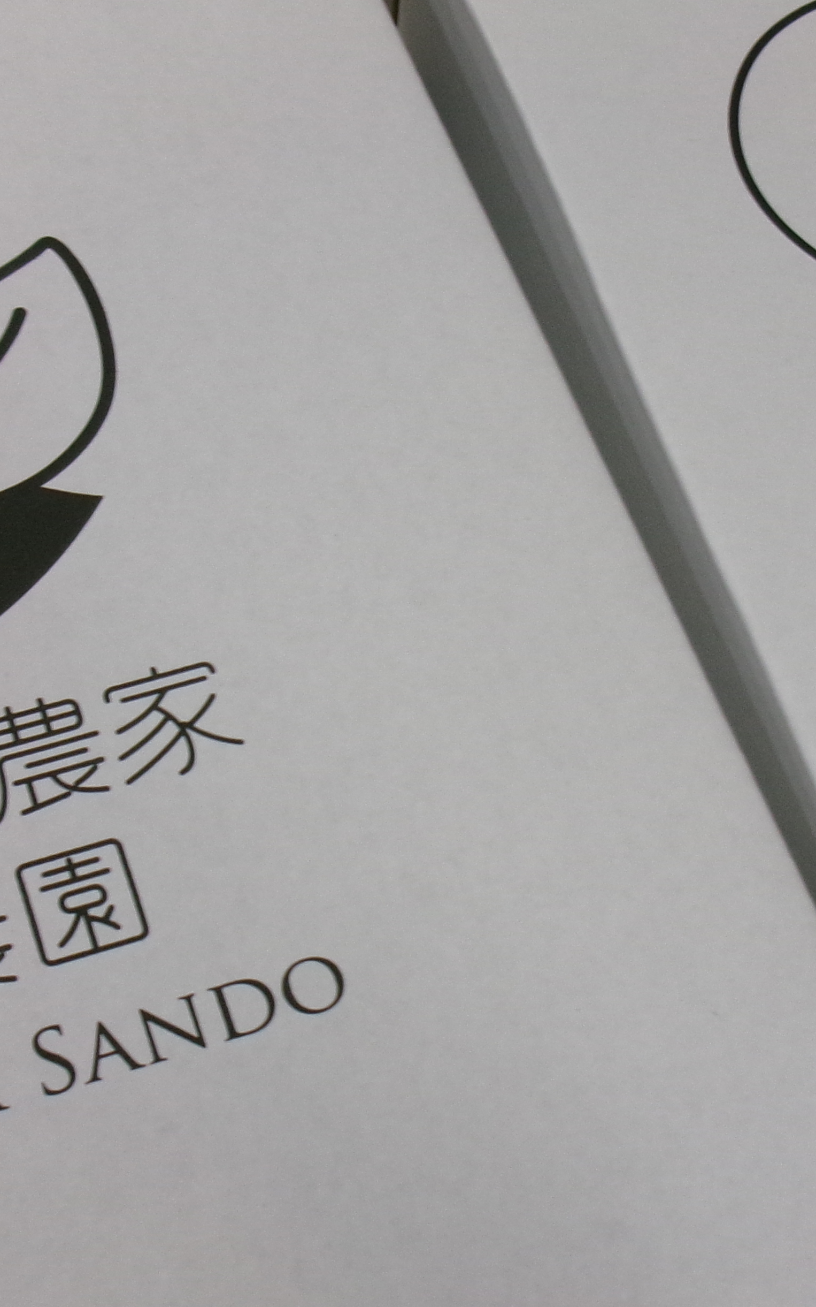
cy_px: 669
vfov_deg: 28.6
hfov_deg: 18.1
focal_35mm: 72
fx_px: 2562
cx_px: 427
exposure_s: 1/34
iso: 134
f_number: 4.5
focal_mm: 6.4
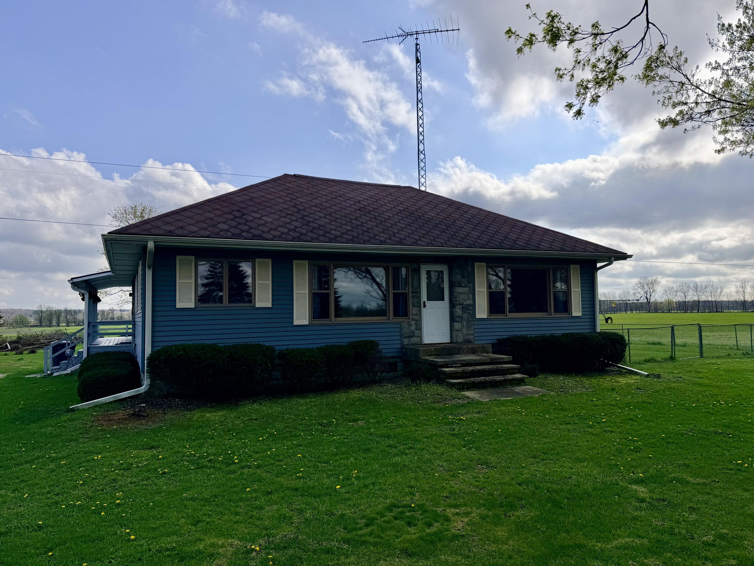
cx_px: 377
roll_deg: +1.0
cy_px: 283
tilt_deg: +3.4
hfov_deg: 71.6
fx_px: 523
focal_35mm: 24
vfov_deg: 56.8
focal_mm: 6.76
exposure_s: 1/8130
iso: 80
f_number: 1.78
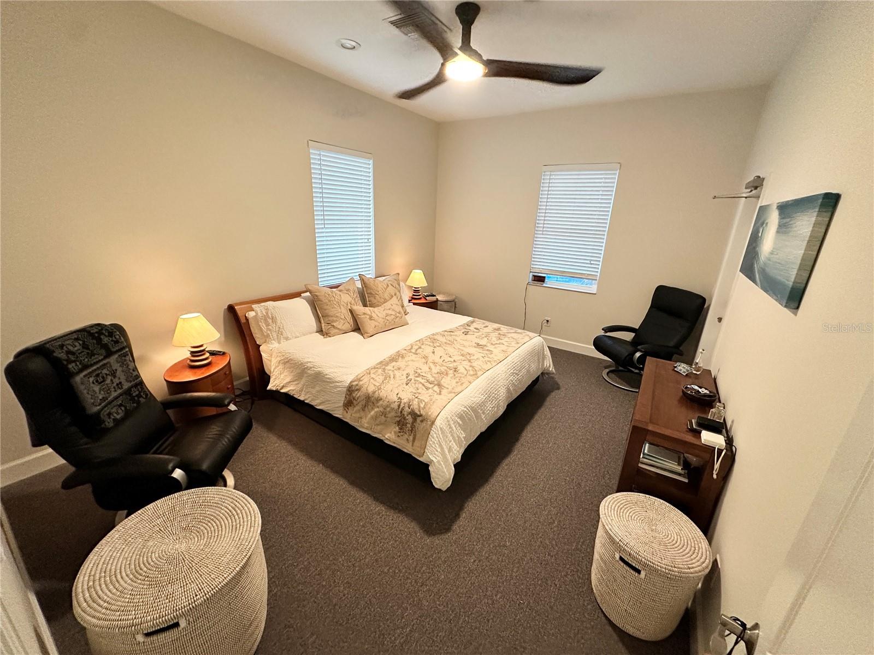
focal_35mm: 14
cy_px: 328
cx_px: 437
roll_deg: -2.6
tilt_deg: -17.5
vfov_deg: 85.7
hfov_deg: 102.1
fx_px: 353
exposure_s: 1/60
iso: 500
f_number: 2.2
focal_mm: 2.22
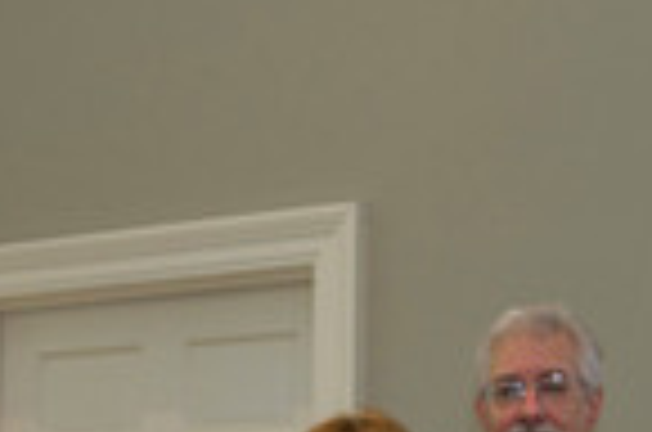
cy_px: 711
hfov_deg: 14.5
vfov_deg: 9.4
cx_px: 31
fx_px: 2530
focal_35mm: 140
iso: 800
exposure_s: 1/125
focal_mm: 35
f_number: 5
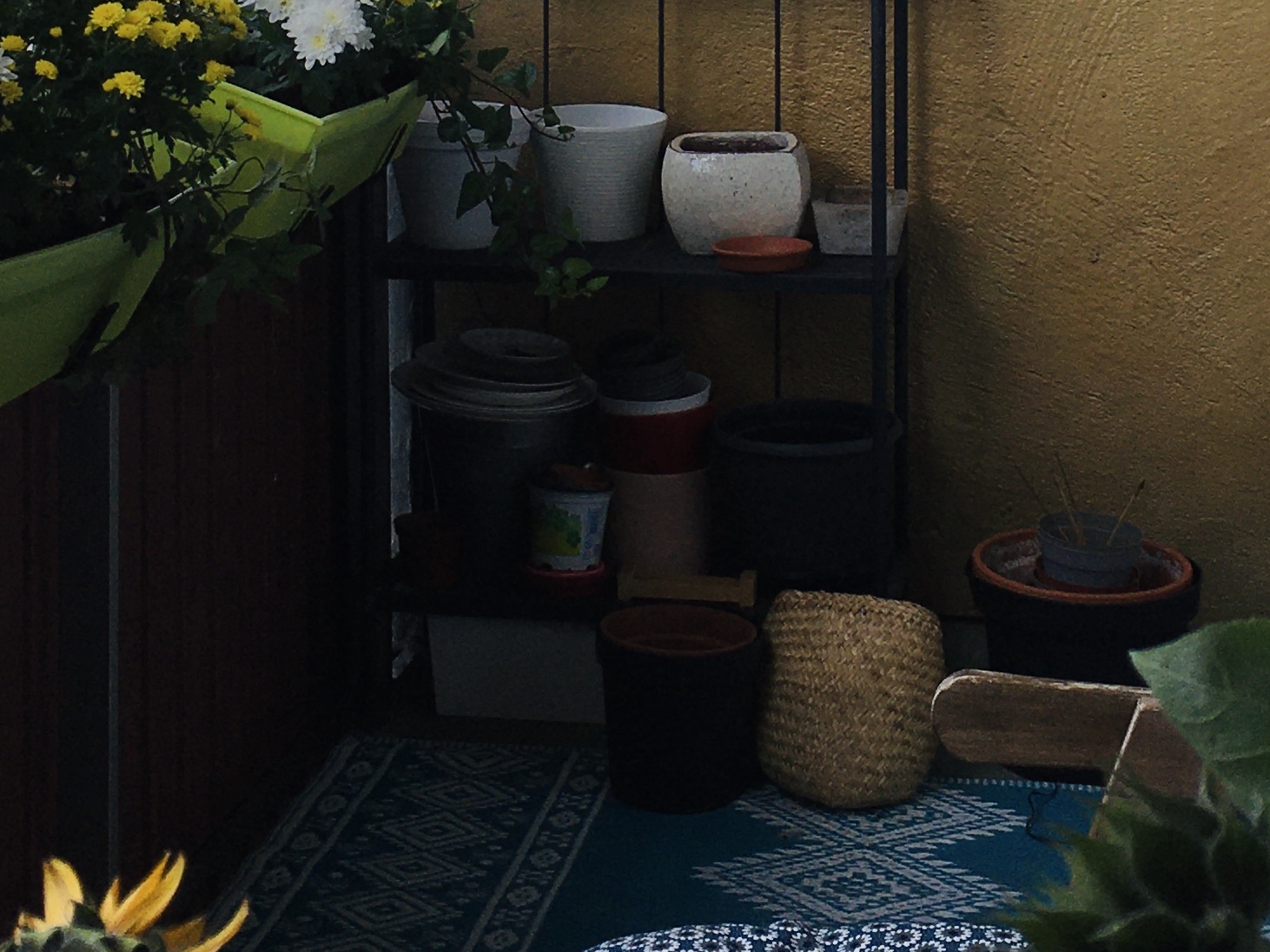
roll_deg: -0.6
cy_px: -175
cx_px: 645
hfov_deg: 24.4
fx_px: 2935
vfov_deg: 17.6
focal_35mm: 80
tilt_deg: -1.7
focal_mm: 4.15
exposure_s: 1/739
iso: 25
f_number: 2.2
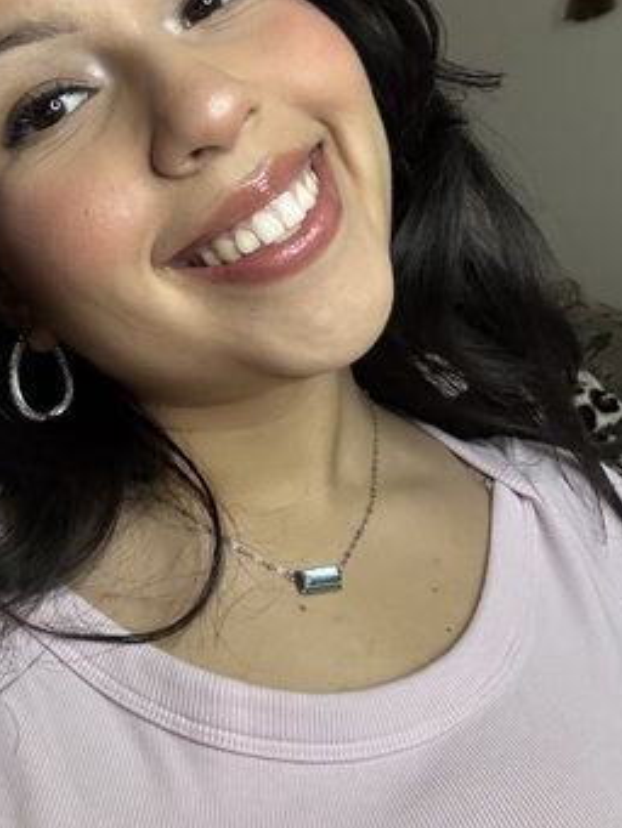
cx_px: 239
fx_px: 1053
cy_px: 291
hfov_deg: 32.8
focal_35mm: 44
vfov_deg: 42.5
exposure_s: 1/40
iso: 400
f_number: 1.9
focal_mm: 2.69
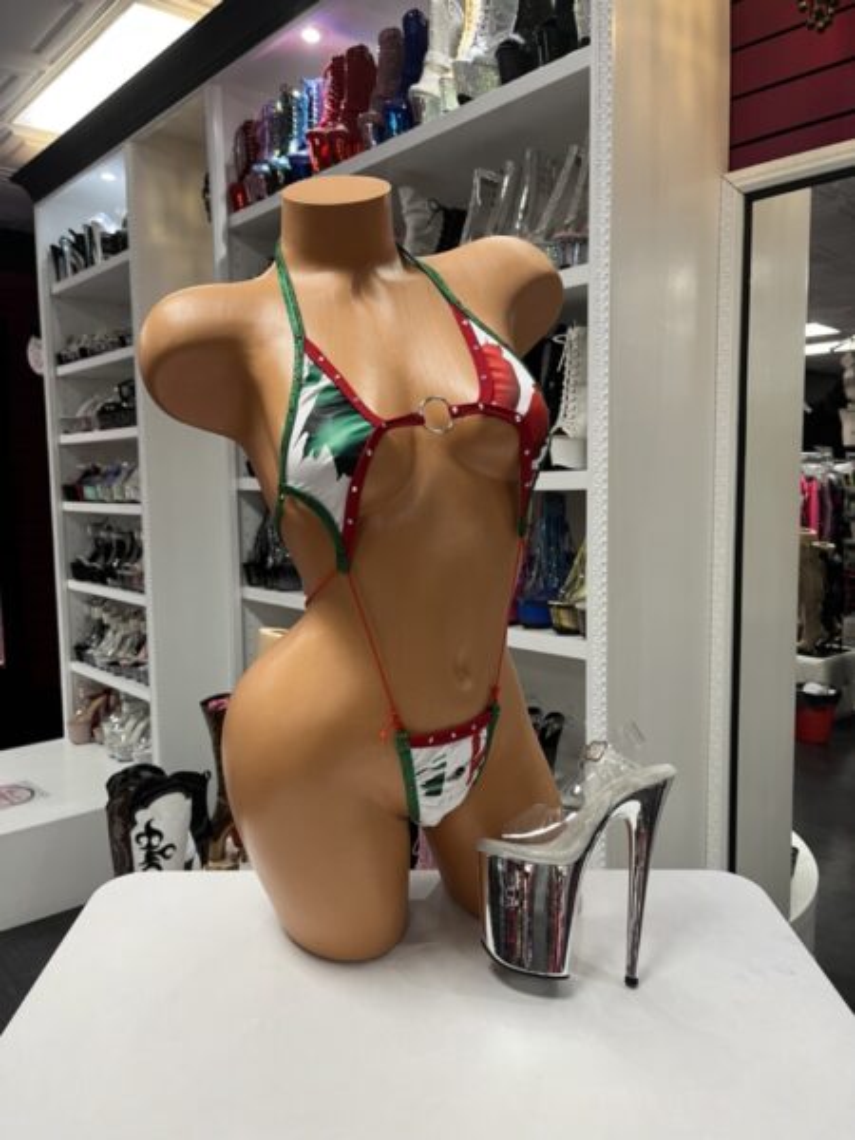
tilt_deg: -5.6
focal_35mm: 26
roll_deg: +0.7
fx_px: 856
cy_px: 570
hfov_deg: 53.1
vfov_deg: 67.3
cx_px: 428
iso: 100
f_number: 1.6
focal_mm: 5.1
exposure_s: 1/60
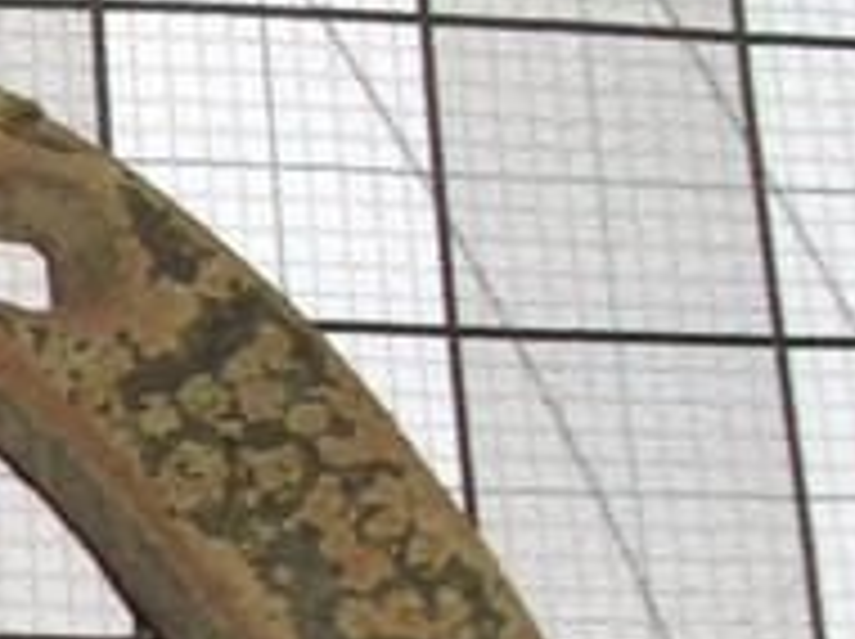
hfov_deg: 9.3
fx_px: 4860
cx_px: -916
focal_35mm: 197
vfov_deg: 7.4
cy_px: 837
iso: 100
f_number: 4.3
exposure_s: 1/60
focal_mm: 5.8
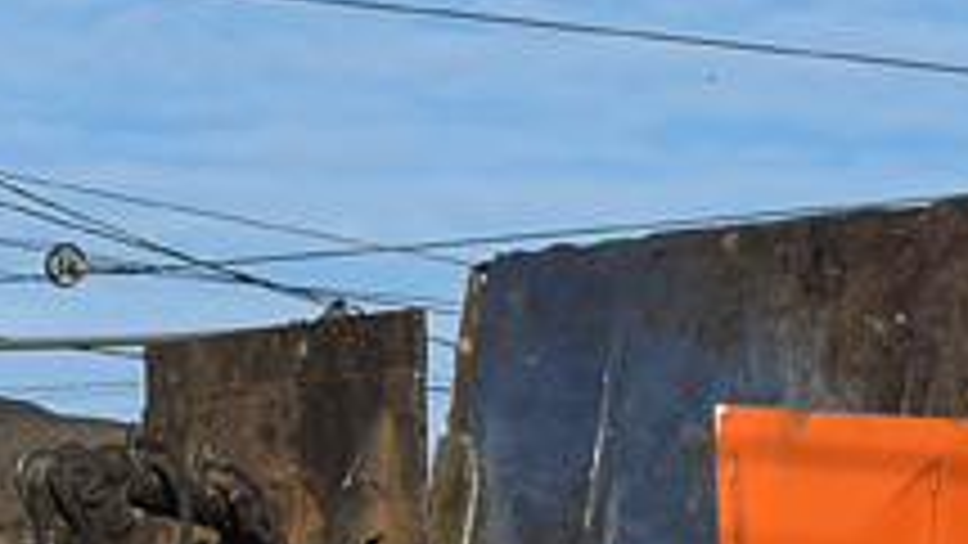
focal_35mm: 298
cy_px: 1030
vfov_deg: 4.0
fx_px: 7650
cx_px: 702
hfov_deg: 7.2
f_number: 6.3
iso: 100
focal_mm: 34
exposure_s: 1/800
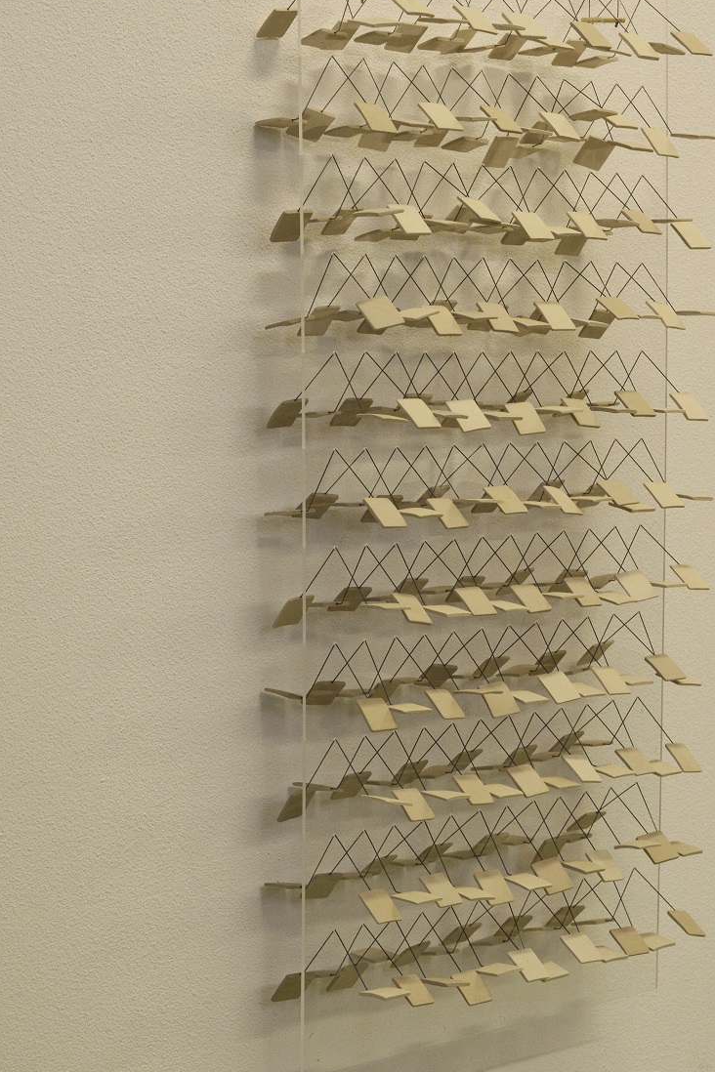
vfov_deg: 24.8
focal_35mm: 82
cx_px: 470
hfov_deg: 16.6
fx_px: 2443
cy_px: 500
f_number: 4
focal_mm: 40
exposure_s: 1/60
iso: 400
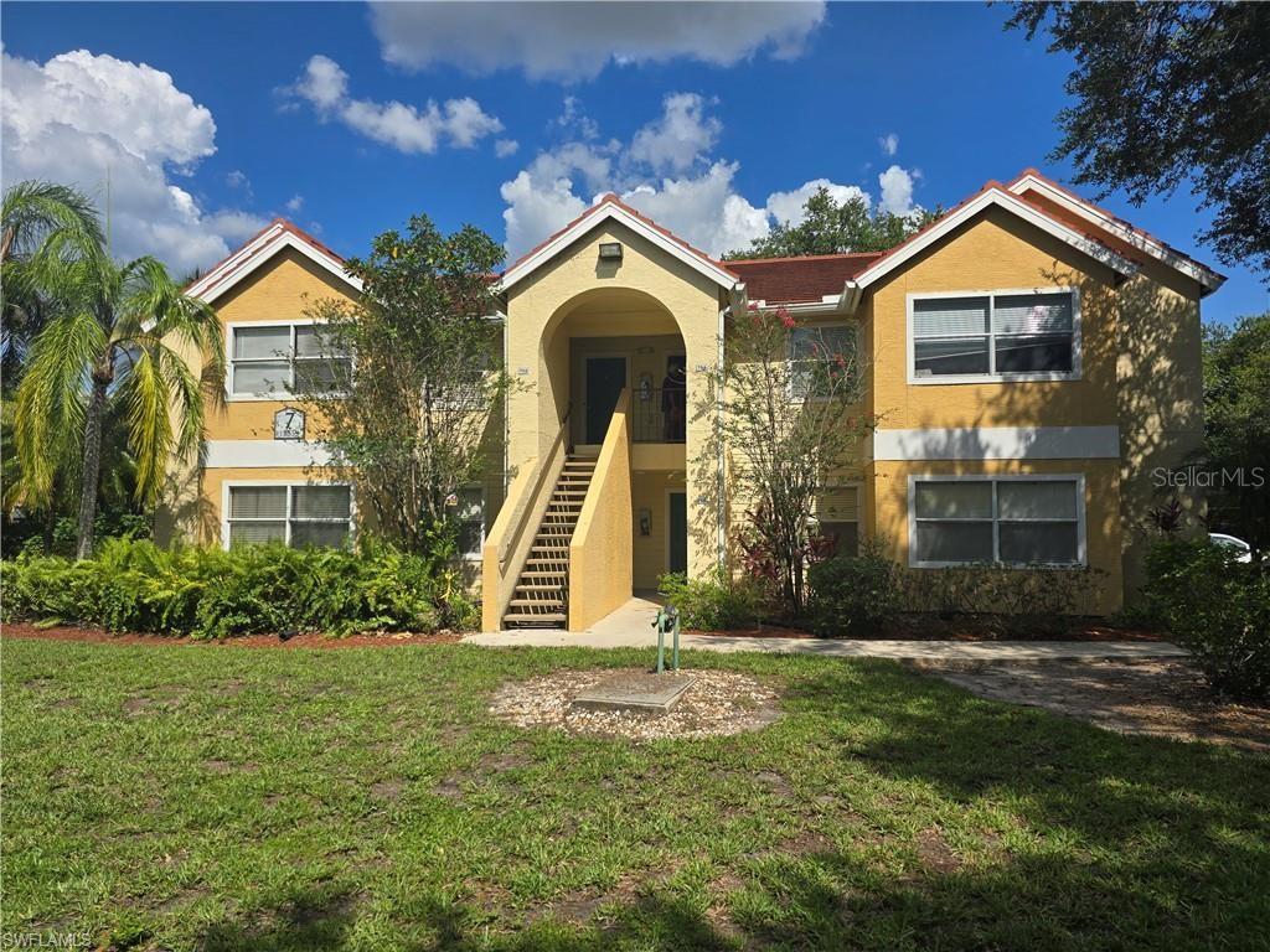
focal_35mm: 23
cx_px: 635
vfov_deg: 58.9
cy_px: 476
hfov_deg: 73.9
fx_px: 844
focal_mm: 6.3
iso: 12
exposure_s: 1/1120
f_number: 1.7
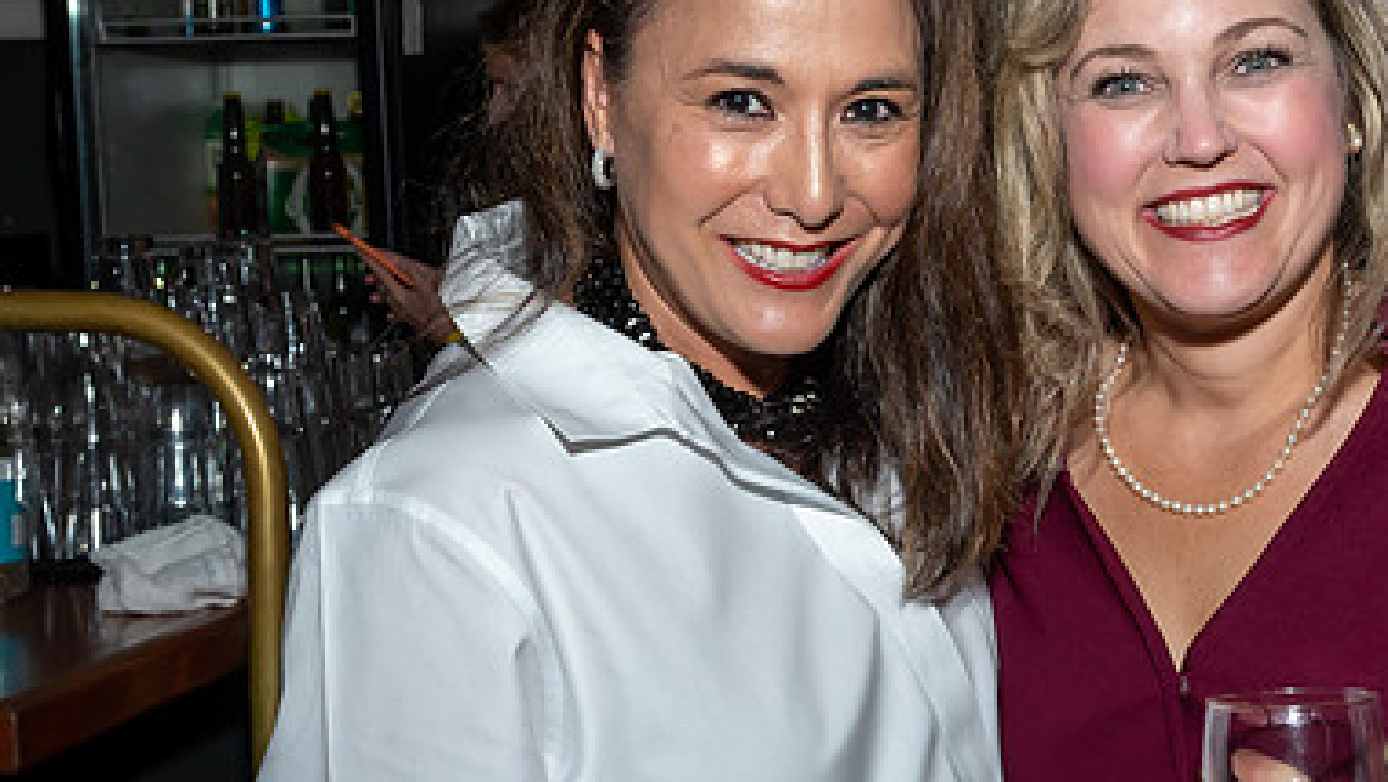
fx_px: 2835
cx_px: 988
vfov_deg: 15.7
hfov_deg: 27.2
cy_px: 442
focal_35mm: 77
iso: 320
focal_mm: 22
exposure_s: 1/250
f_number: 6.3
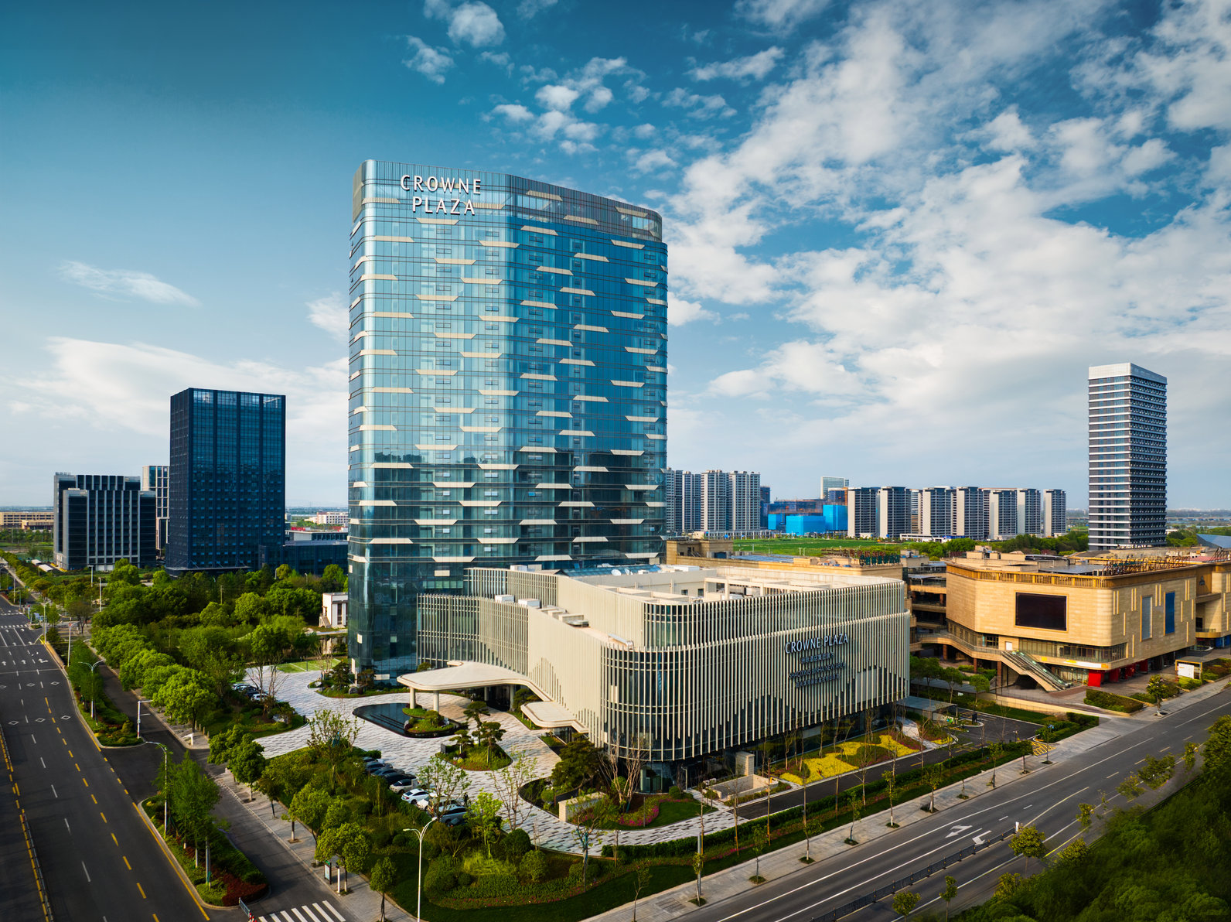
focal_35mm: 24
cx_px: 616
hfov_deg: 71.6
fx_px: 853
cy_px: 461
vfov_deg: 56.8
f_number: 2.8
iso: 100
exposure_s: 1/1000
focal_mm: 12.29
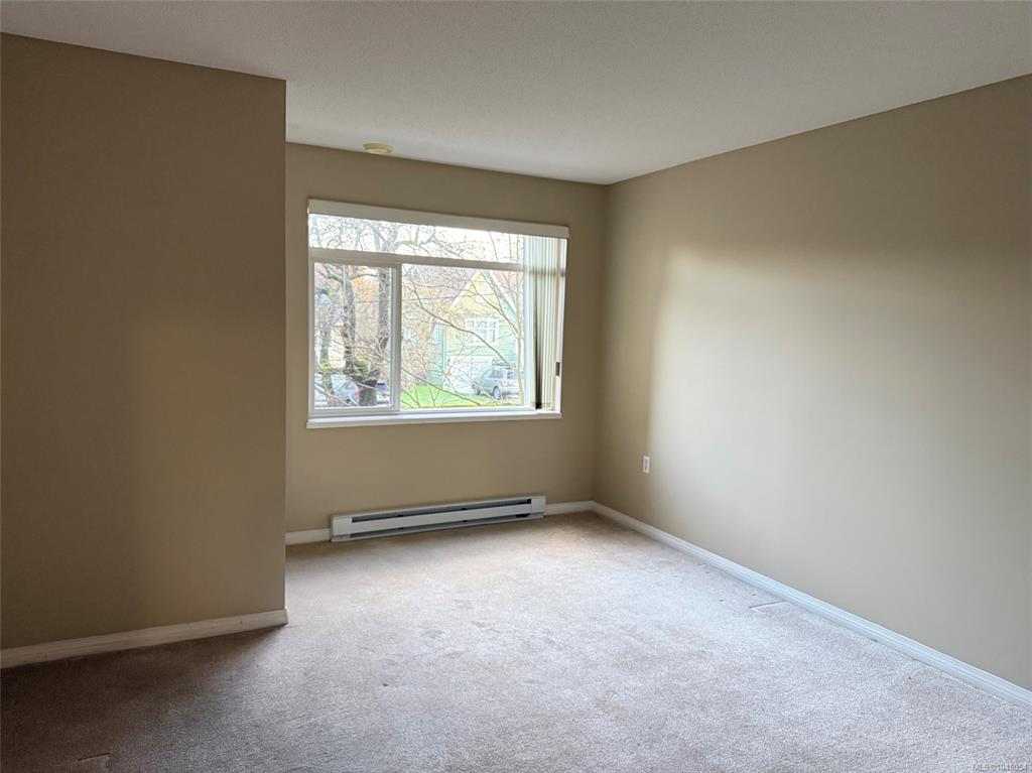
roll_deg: -1.9
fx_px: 715
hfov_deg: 71.6
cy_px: 386
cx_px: 516
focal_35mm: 24
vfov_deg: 56.8
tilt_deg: -5.8
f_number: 1.78
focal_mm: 6.76
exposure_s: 1/60
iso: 640
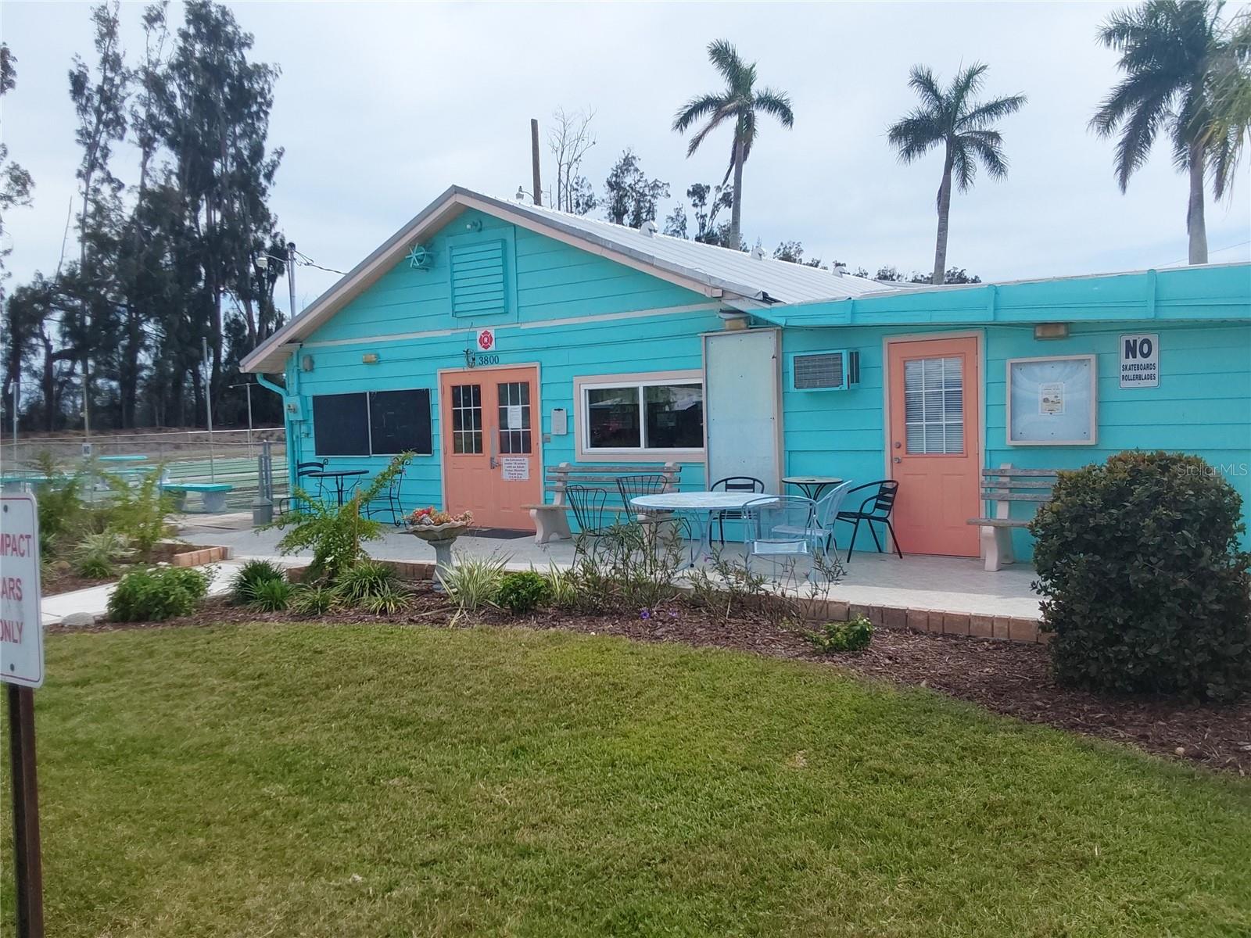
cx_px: 626
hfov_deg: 63.4
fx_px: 1012
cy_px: 469
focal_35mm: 28
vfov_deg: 49.7
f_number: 1.9
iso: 50
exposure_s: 1/2349
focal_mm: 2.91
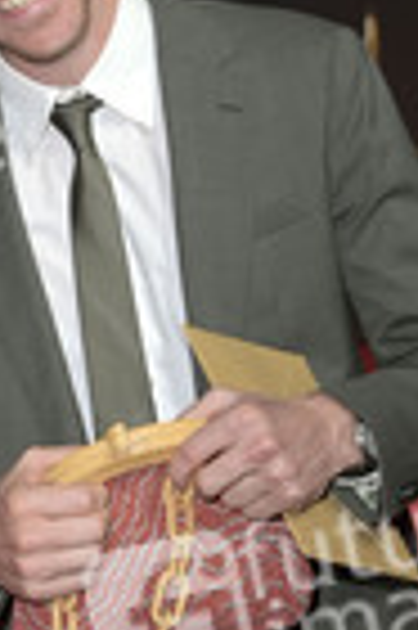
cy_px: 374
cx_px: -94
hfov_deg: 13.3
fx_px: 1746
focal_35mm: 100
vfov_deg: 20.4
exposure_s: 1/250
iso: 1250
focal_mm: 35
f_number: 5.6
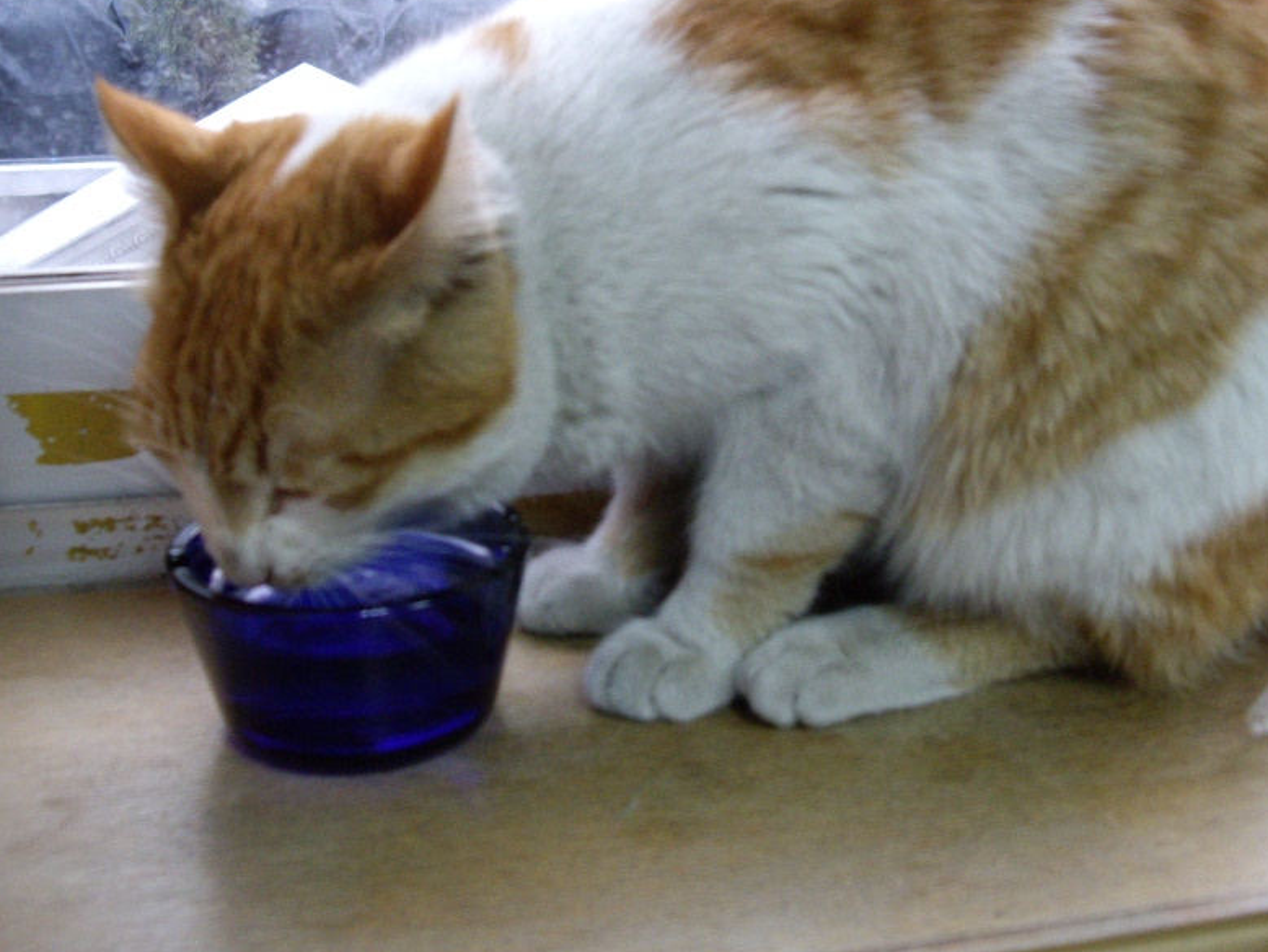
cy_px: 380
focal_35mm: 50
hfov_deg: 38.1
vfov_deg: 29.1
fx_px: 1832
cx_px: 717
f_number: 2.8
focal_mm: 7.9
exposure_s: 1/30
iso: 400
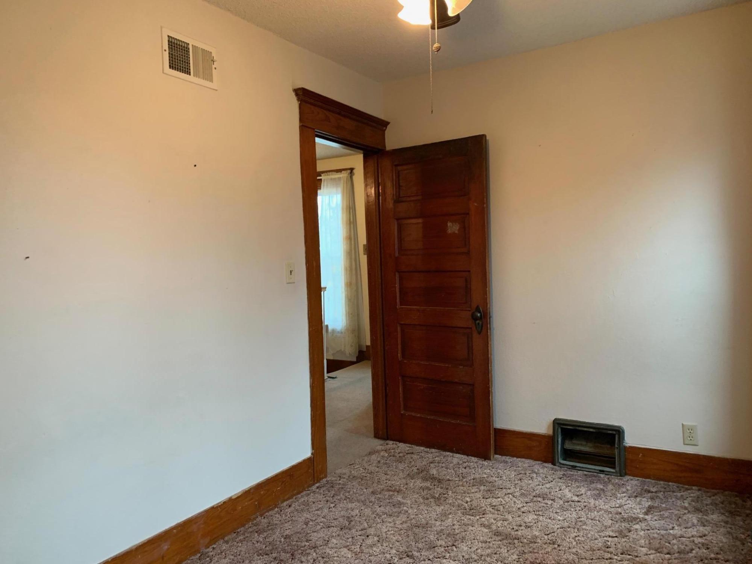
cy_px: 282
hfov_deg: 67.3
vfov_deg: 53.1
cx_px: 376
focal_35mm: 26
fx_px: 565
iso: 200
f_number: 1.8
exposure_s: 1/60
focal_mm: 4.25
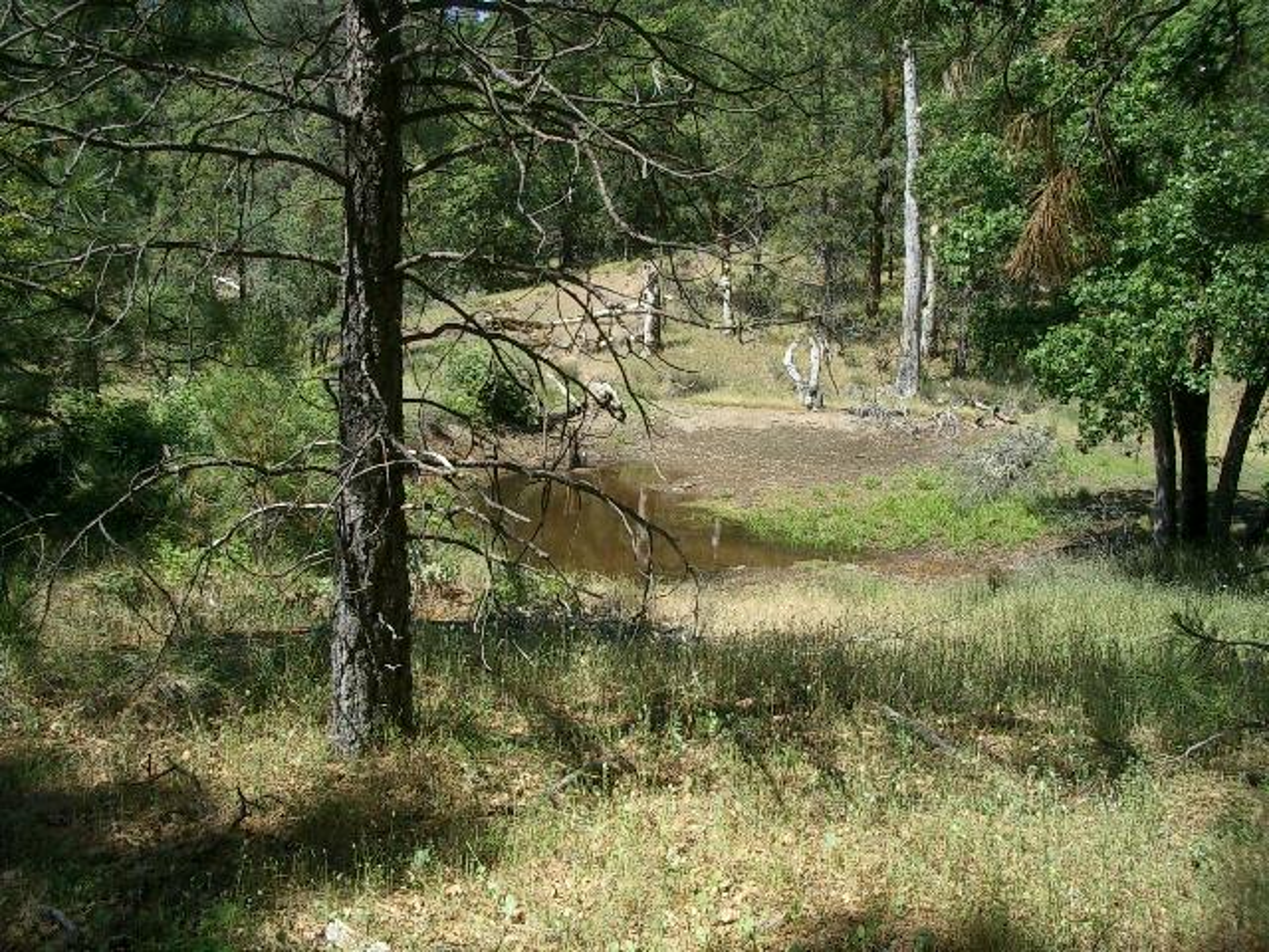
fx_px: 1283
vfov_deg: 40.7
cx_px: 634
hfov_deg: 52.6
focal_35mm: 35
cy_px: 476
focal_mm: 5.8
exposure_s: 1/320
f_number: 4.3
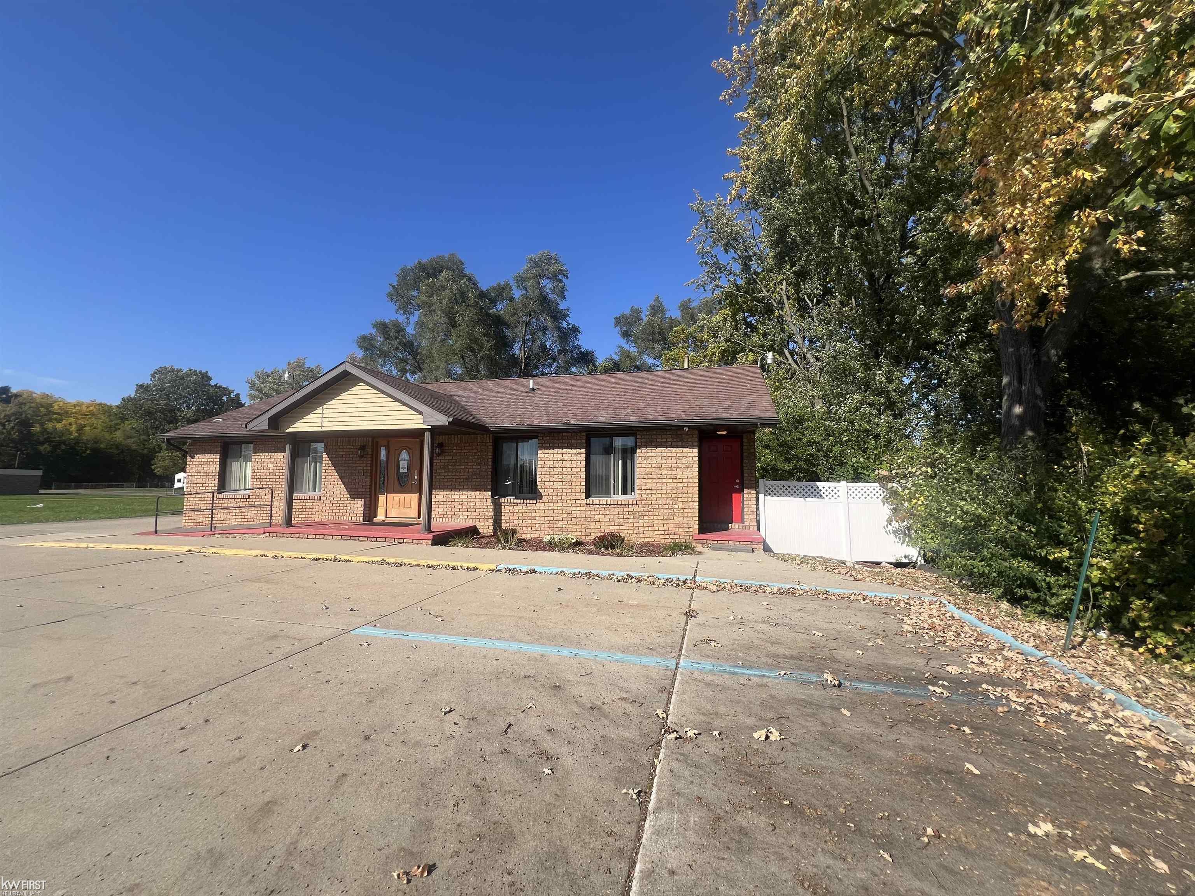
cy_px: 448
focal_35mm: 13
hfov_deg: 106.2
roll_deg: -0.4
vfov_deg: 89.9
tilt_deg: +4.8
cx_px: 598
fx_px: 449
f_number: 1.8
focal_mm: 1.57
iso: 32
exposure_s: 1/1531
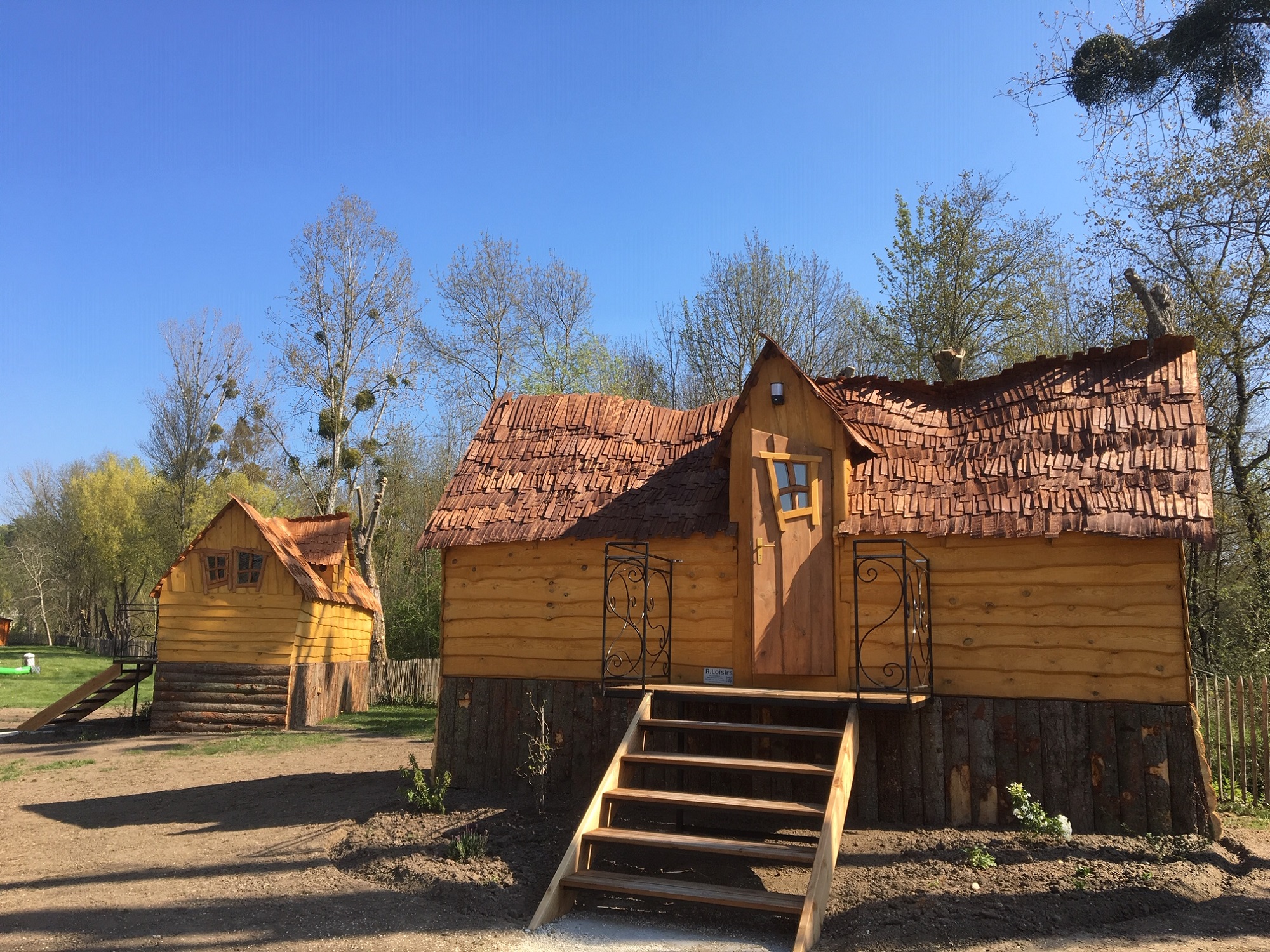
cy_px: 476
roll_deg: -1.9
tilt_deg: +10.6
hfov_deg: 61.7
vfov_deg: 48.2
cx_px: 635
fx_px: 1064
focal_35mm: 29
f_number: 2.2
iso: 25
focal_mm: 4.15
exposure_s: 1/855
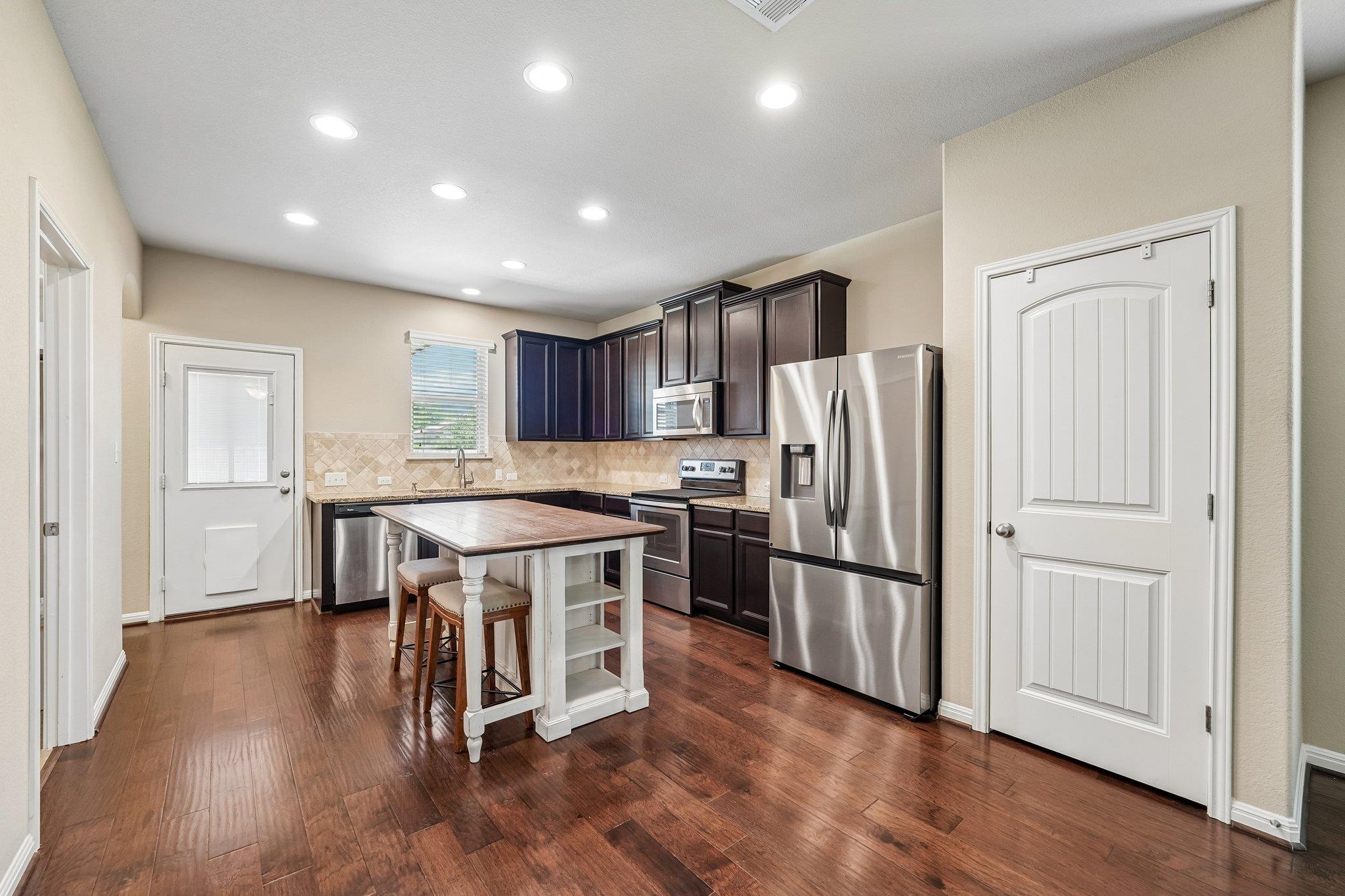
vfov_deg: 81.2
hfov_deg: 104.3
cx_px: 672
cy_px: 448
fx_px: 523
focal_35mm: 14
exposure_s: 1/10
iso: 400
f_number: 8
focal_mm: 14
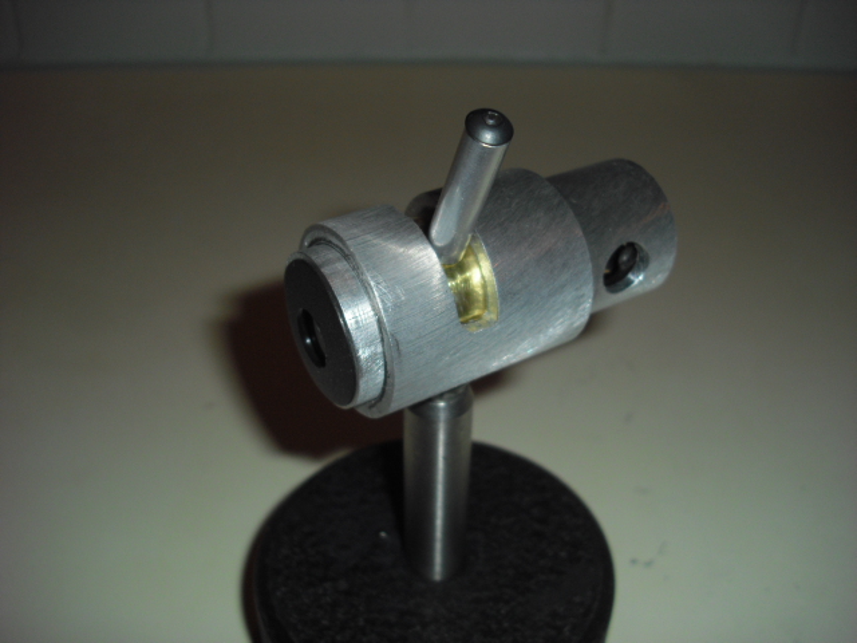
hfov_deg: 49.0
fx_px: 941
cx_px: 428
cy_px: 322
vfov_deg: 37.7
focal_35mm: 38
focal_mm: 6.2
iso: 100
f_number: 5.6
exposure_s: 1/60
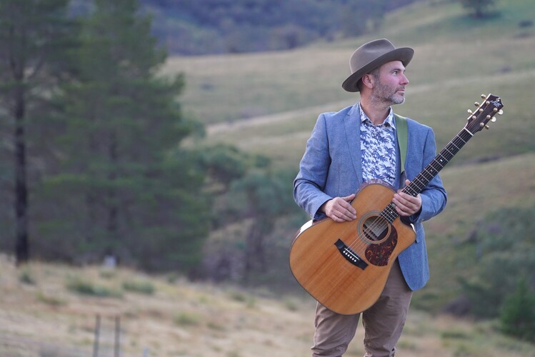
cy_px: 178
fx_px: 1977
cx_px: 268
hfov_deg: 15.4
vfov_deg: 10.3
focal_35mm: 133
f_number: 4
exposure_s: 1/160
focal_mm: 133
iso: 1600
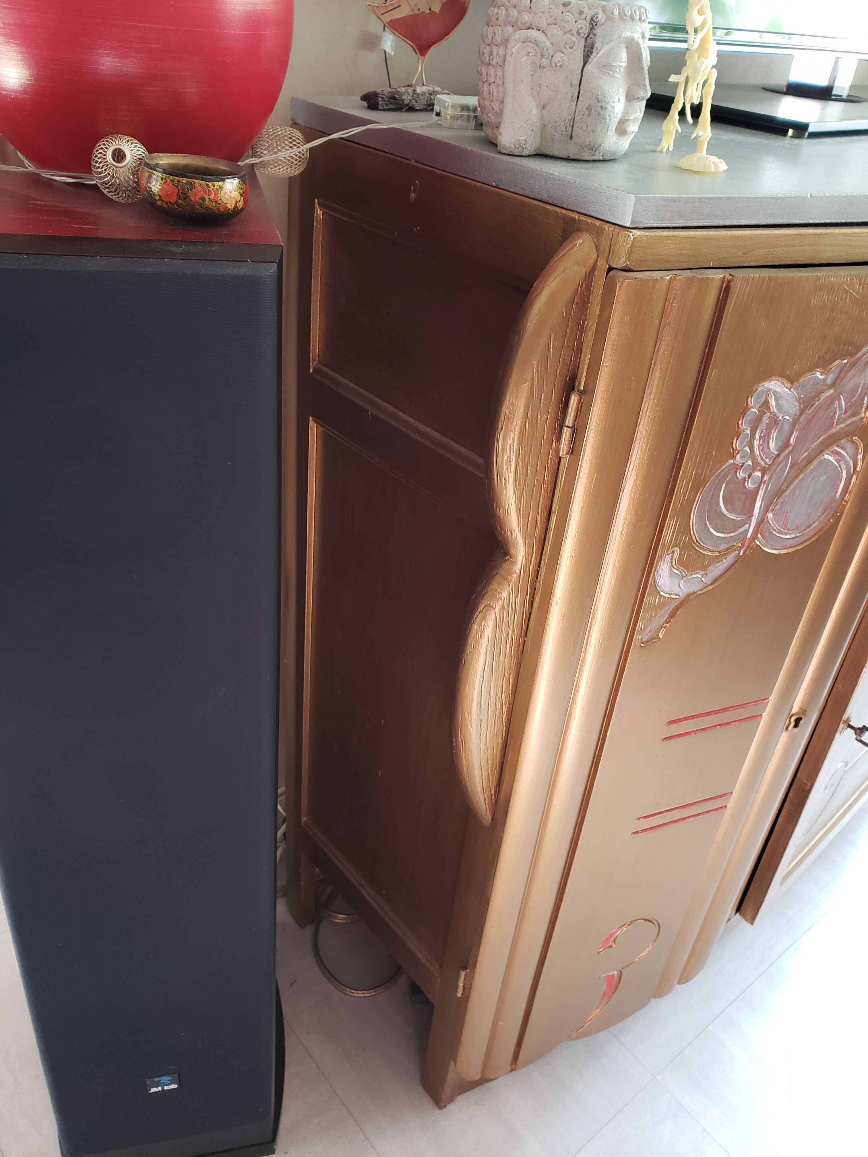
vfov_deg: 67.3
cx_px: 434
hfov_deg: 53.1
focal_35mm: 26
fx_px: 869
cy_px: 578
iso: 250
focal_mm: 4.3
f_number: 2.4
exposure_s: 1/17
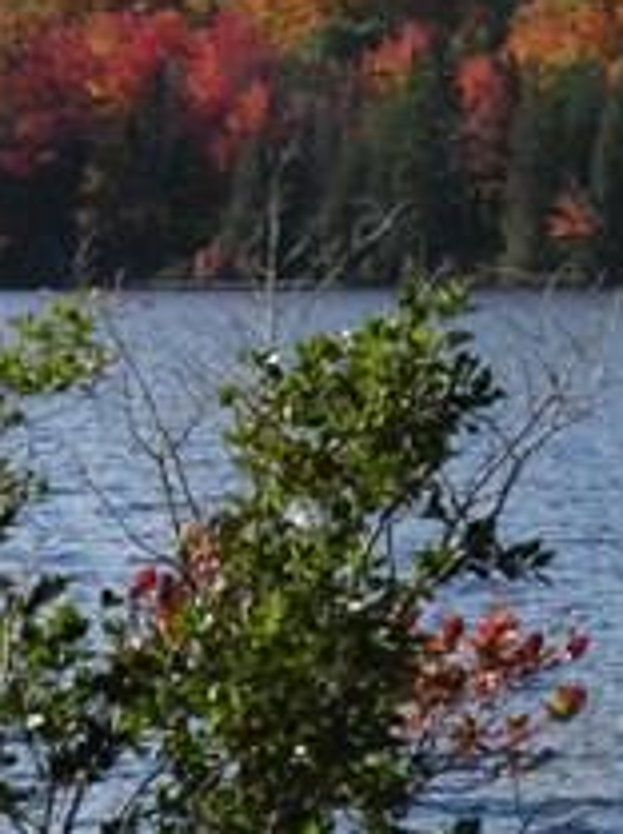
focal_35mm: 280
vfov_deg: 7.1
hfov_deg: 5.3
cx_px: 603
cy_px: 60
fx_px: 6740
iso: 50
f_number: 5.5
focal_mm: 13.2
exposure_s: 1/200
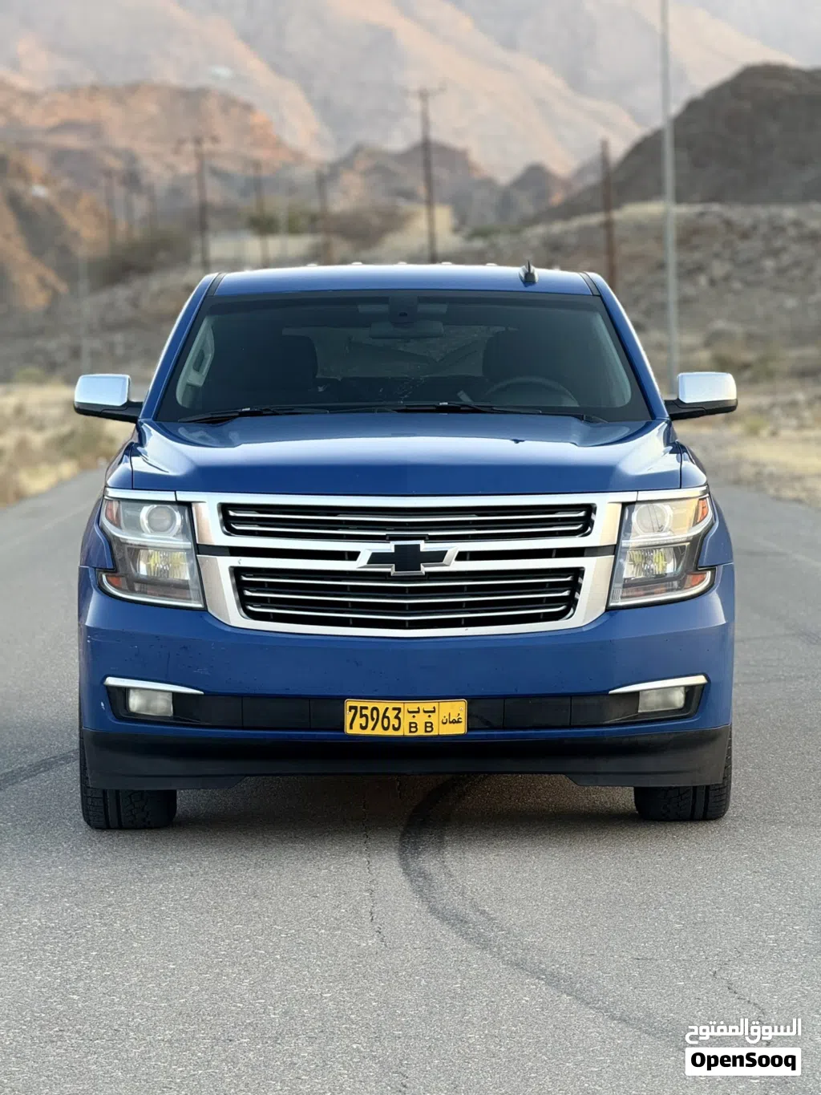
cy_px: 548
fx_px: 3794
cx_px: 410
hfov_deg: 12.3
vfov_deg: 16.4
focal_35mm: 120
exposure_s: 1/99
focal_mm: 15.66
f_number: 2.8
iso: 64
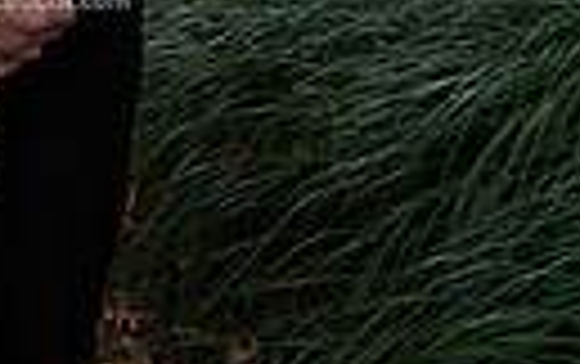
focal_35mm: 142
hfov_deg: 14.3
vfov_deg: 8.6
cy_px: -431
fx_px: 2248
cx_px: -76
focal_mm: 40
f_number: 8
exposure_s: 1/100
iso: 500
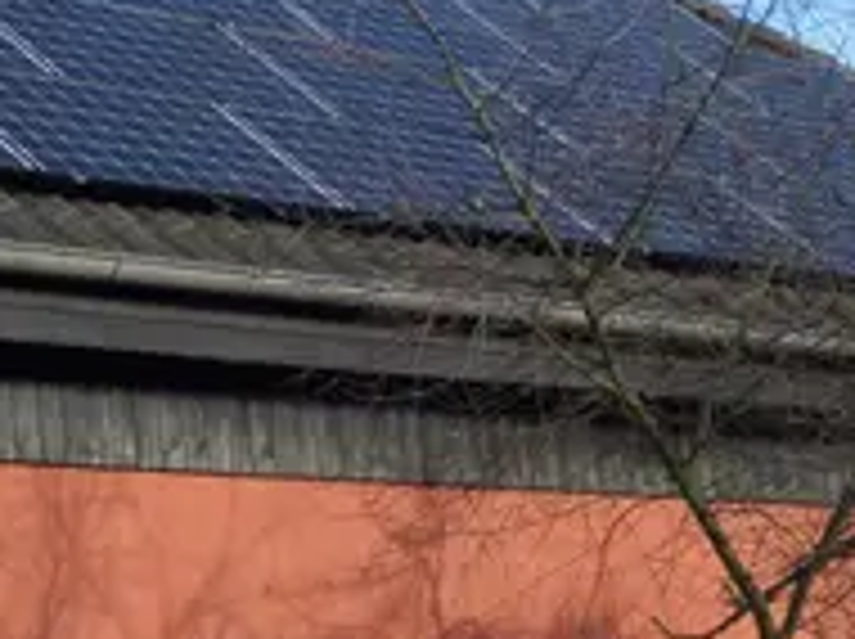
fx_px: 3799
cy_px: 126
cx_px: 230
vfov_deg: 9.6
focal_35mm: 154
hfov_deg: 12.8
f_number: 3.8
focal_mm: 8.7
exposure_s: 1/250
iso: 100
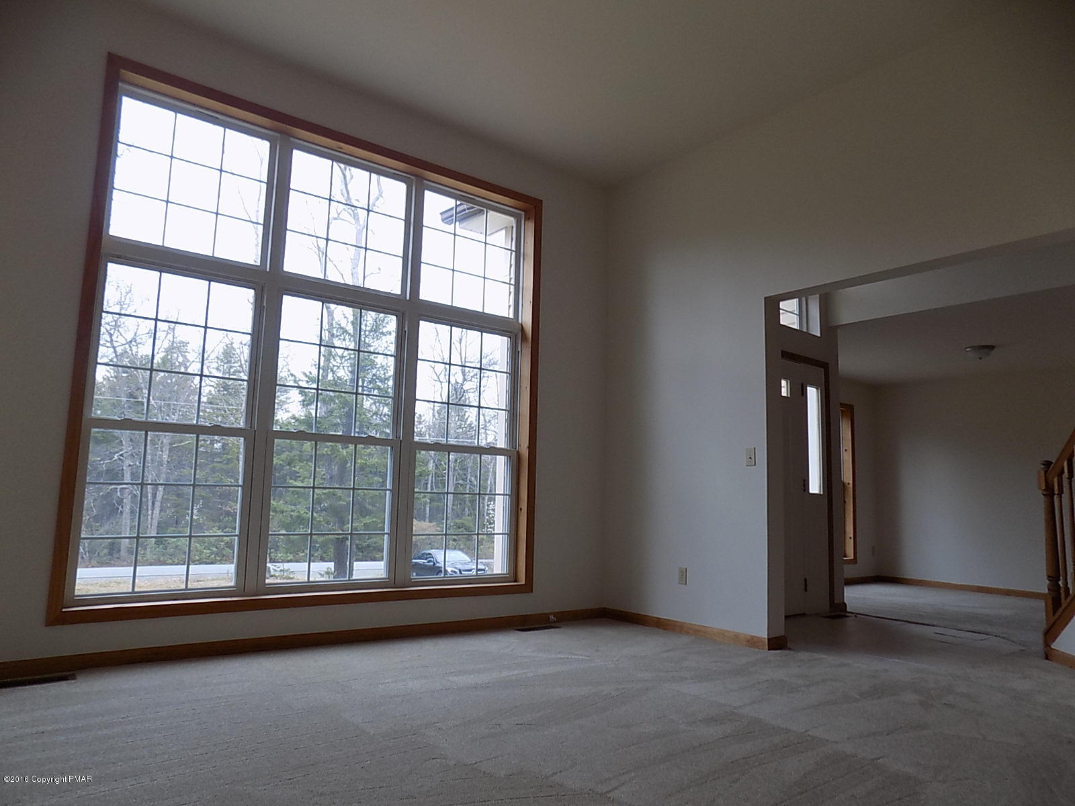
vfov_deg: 58.9
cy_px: 403
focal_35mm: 23
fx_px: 714
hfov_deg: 73.9
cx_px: 538
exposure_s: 1/40
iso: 80
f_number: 3.1
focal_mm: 4
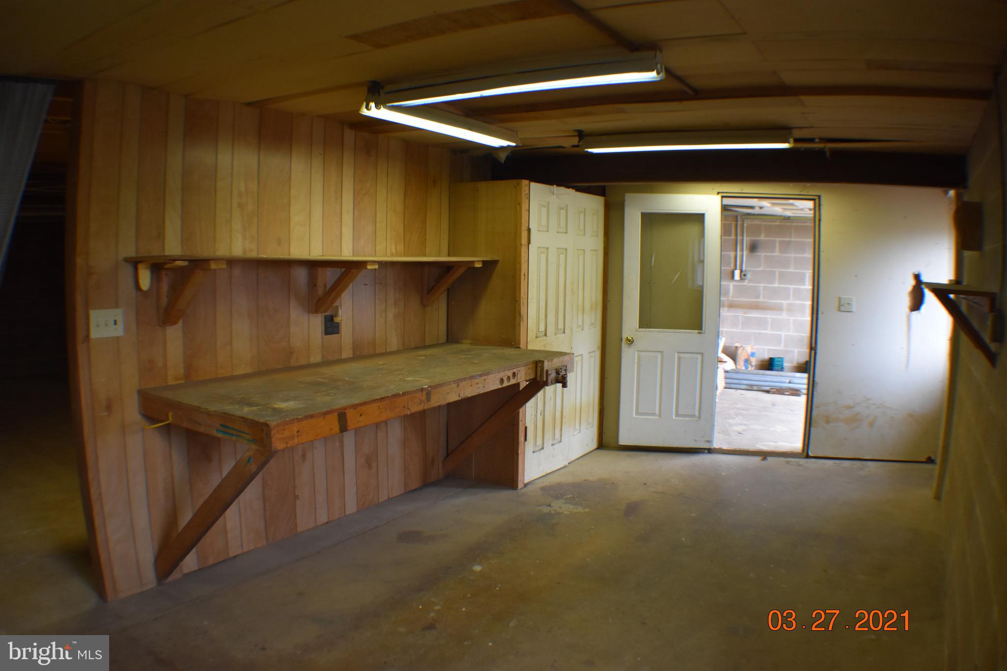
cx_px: 504
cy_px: 336
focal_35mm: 38
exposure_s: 1/125
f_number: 4
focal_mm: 25
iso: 900
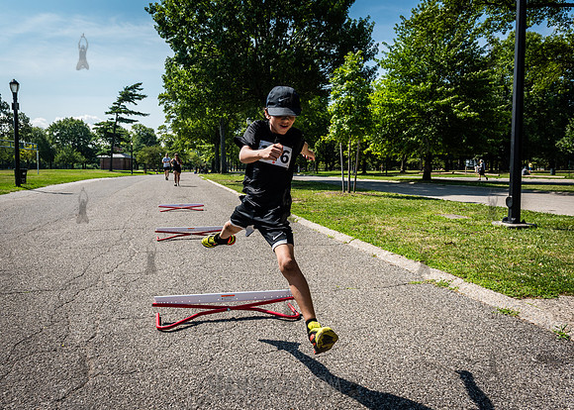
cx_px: 251
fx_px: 434
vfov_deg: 50.5
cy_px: 197
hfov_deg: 66.7
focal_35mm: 27
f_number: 5
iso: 400
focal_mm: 24
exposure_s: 1/1600
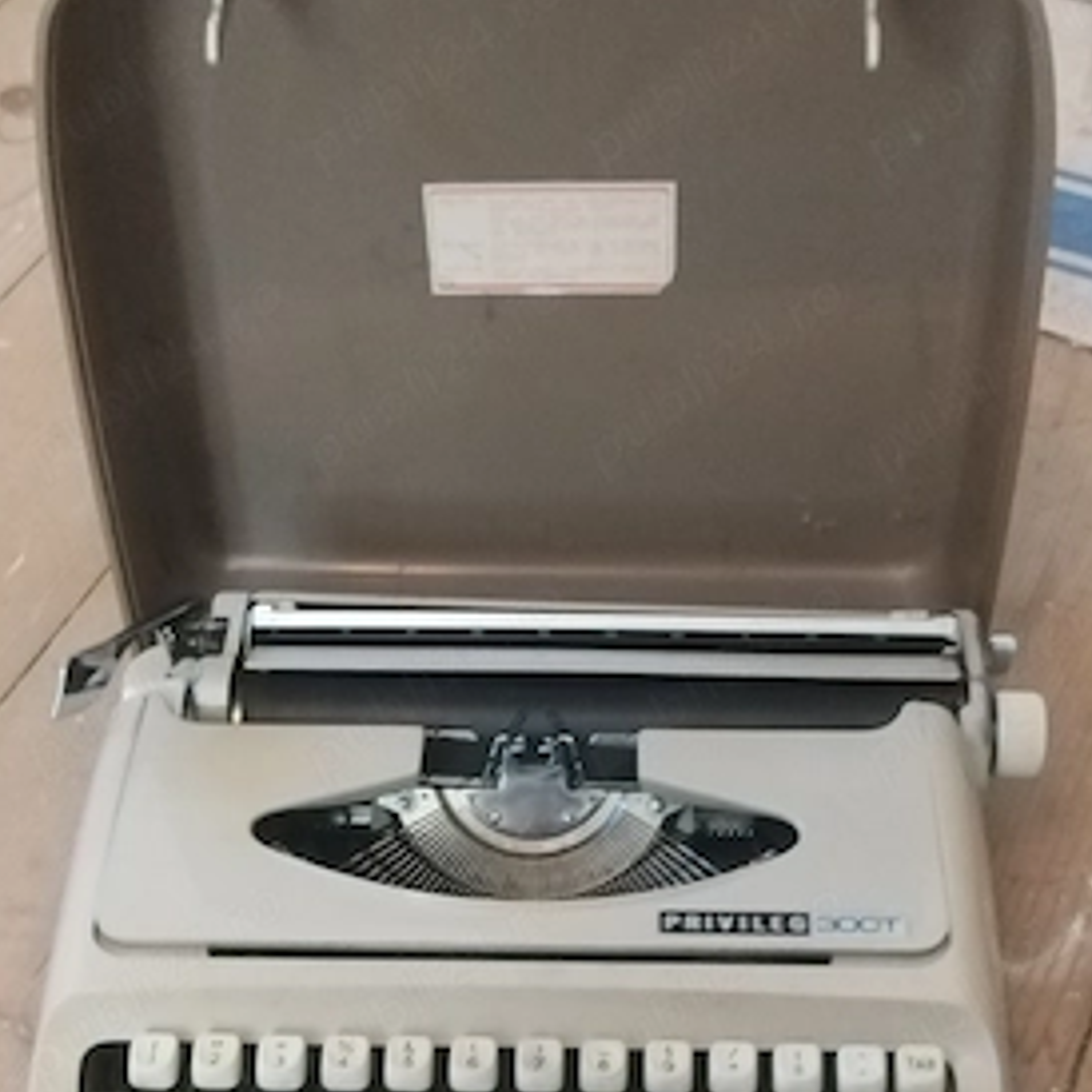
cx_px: 574
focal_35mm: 67
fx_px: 2391
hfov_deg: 25.7
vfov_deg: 25.6
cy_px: 745
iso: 4298
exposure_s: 1/20
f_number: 1.8
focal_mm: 6.24
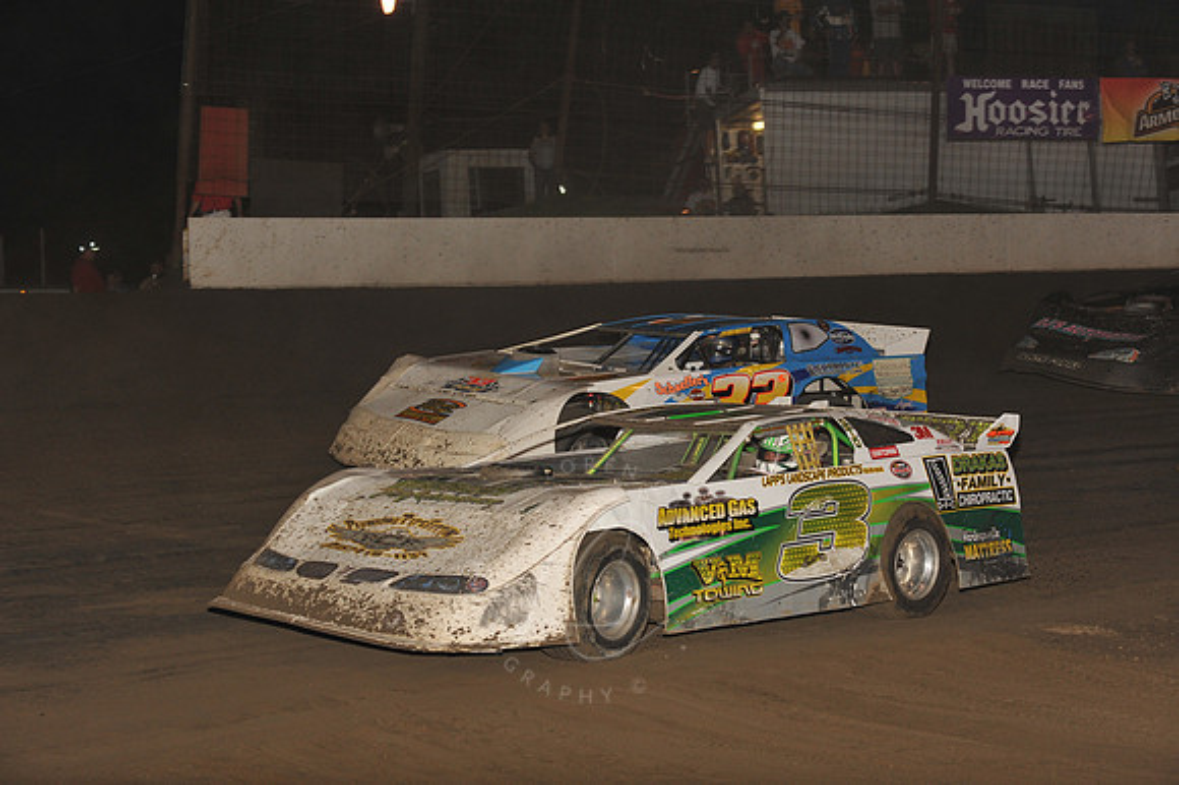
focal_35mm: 92
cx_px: 590
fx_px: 3011
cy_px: 392
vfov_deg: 14.8
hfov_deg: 22.2
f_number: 6.3
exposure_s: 1/320
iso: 1000
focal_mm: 92
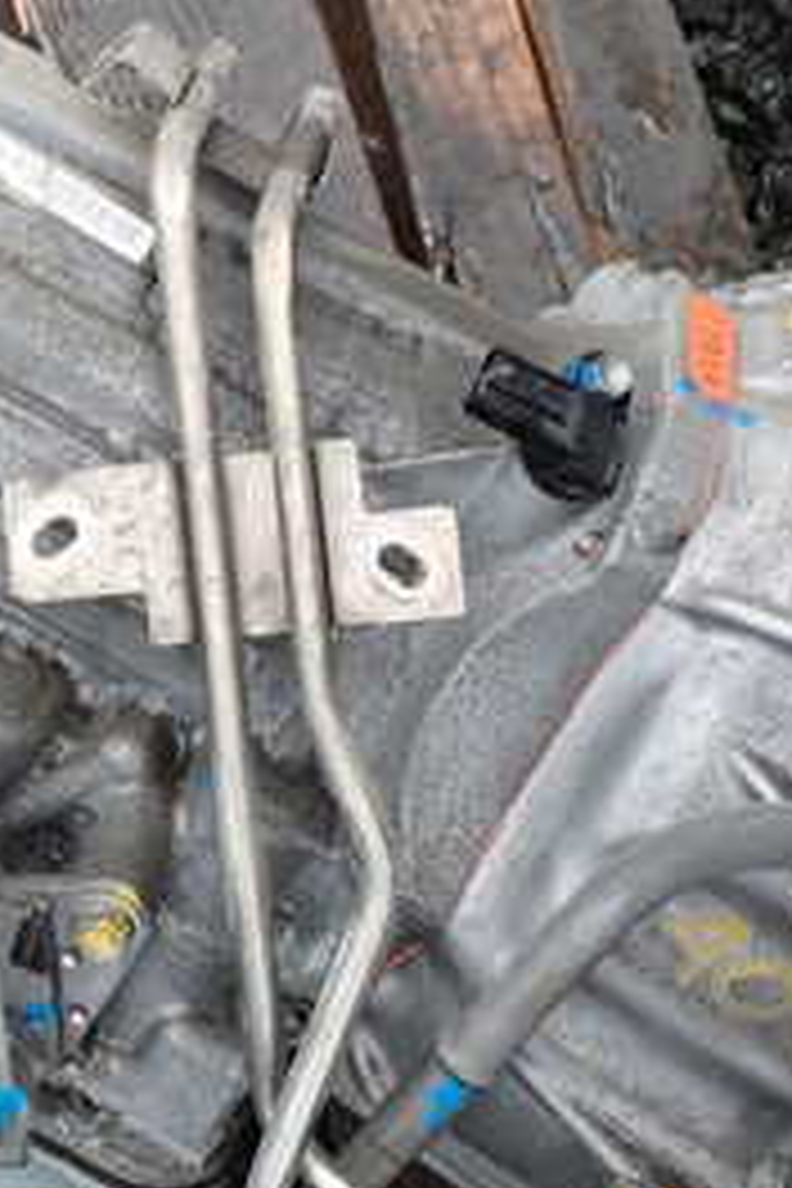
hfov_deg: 18.7
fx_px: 2343
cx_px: 9
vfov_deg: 28.4
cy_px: 504
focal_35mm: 71
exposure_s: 1/125
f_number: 3.2
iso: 100
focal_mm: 5.4
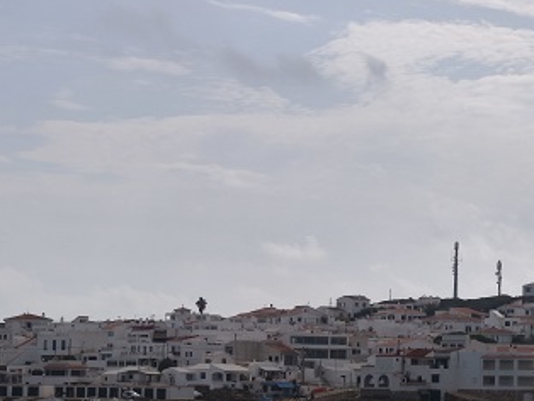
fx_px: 2455
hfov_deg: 12.4
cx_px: 304
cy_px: 208
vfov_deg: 9.3
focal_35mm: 159
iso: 50
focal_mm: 7.1
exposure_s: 1/1899
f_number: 1.9
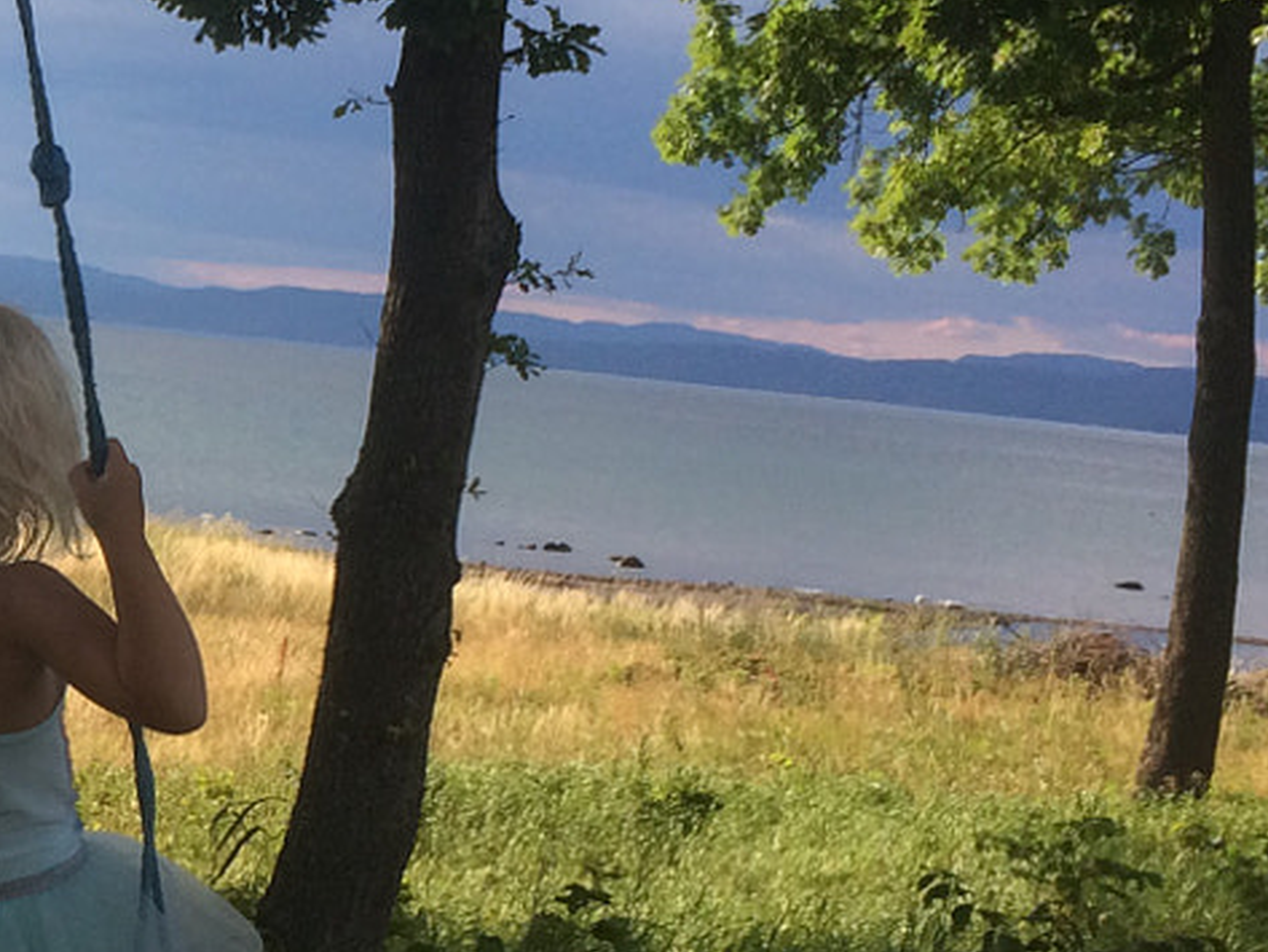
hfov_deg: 18.9
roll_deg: -6.1
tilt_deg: -5.0
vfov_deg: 15.1
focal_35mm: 98
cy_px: 660
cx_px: -268
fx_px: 3591
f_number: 2.2
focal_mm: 4.15
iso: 32
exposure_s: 1/1109
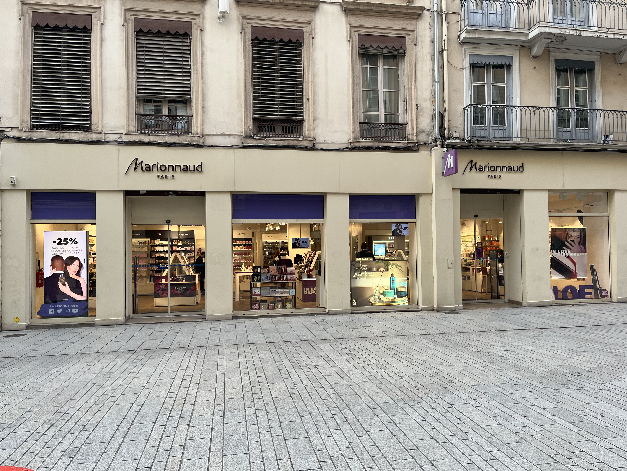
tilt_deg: +0.2
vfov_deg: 53.1
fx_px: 471
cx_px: 314
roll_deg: +0.8
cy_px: 236
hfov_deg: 67.3
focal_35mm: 26
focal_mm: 5.1
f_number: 1.6
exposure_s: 1/122
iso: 40
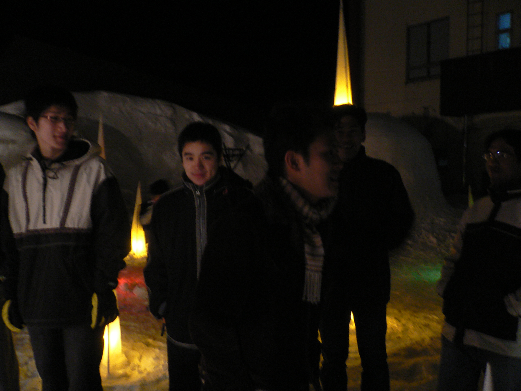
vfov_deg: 40.7
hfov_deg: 52.6
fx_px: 527
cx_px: 260
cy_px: 196
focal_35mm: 35
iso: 200
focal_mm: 5.8
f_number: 2.8
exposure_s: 1/8
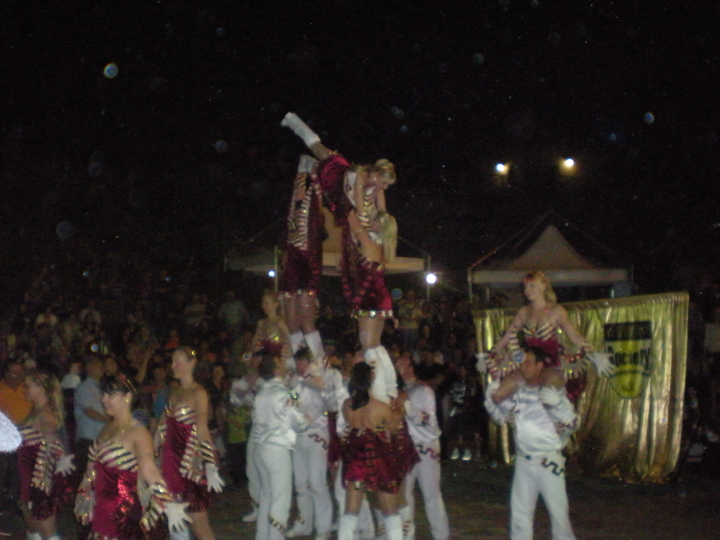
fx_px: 790
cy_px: 270
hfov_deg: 49.0
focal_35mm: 38
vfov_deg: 37.7
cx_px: 360
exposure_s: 1/60
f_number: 3.1
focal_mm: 6.3
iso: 800
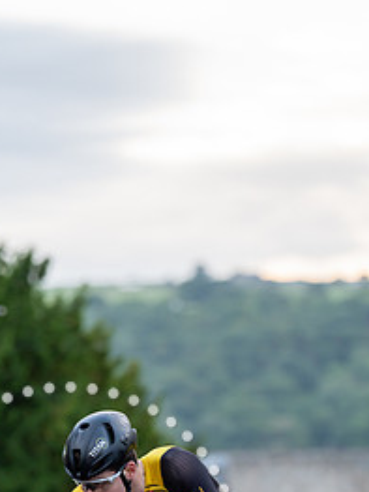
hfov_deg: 5.9
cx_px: 103
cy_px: 398
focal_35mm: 252
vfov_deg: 7.8
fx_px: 3585
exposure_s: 1/640
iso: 1250
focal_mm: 153
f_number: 3.2
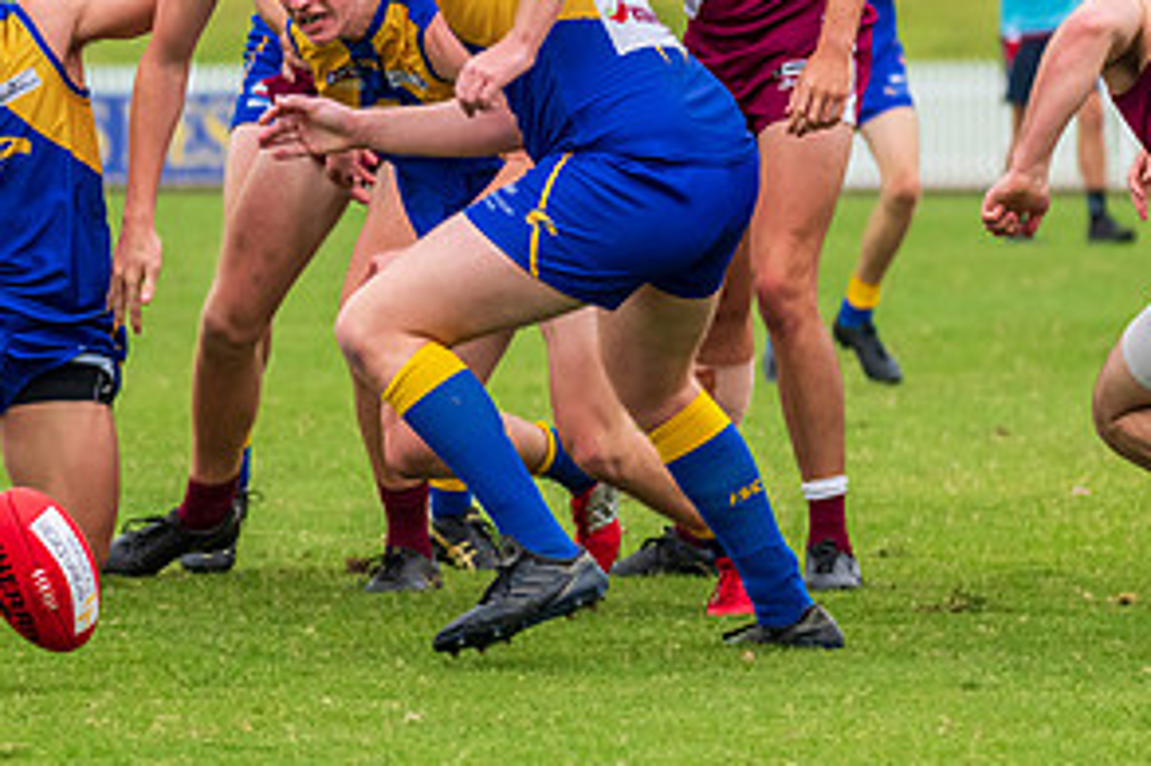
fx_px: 15817
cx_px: 126
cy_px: 94
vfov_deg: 2.8
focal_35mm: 495
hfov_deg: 4.2
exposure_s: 1/1250
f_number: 5.3
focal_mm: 220
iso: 1000
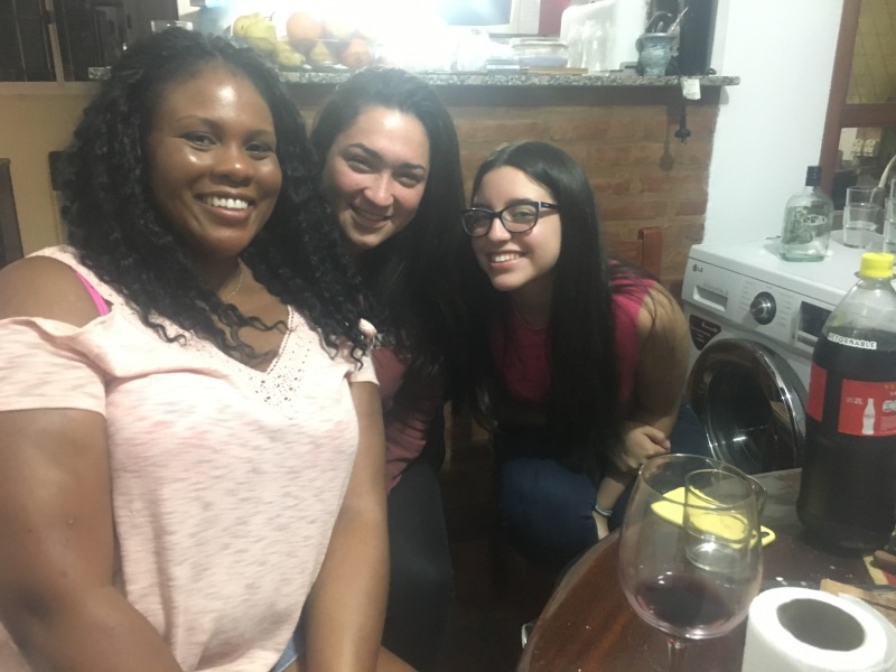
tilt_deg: -17.5
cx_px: 448
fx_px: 751
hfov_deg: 61.7
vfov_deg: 48.2
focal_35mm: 29
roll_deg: +0.0
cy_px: 336
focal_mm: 4.15
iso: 500
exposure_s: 1/17
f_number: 2.2
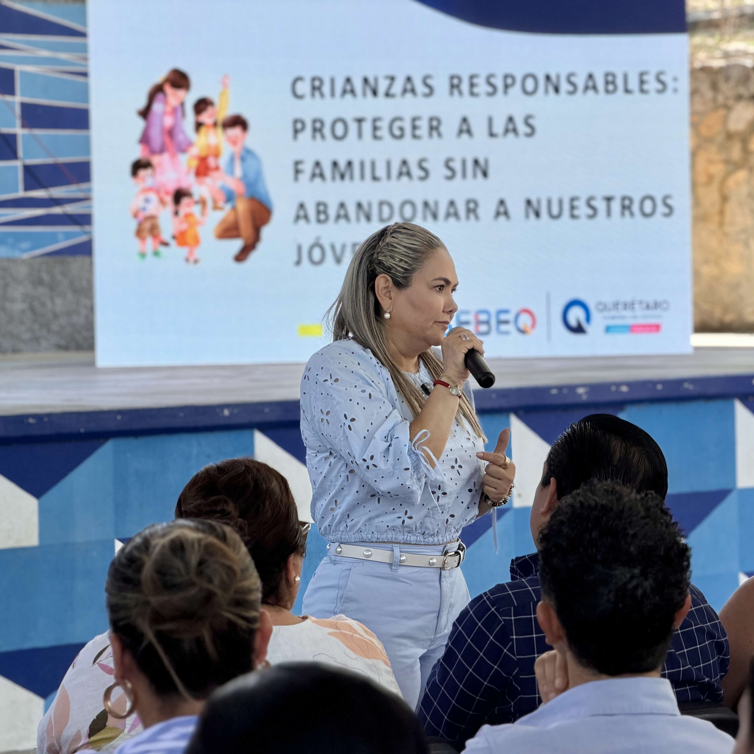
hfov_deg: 14.8
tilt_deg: -2.0
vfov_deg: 14.8
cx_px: 423
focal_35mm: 118
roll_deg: +1.9
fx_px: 2908
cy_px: 377
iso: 50
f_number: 2.8
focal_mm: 16.89
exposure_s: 1/220
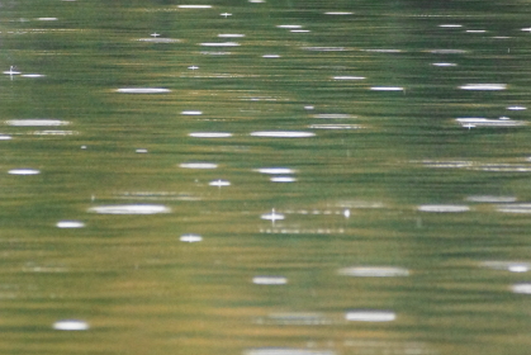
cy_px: 8
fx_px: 13195
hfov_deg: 2.3
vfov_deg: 1.5
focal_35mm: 894
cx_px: 155
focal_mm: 250
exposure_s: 1/400
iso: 1600
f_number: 6.3
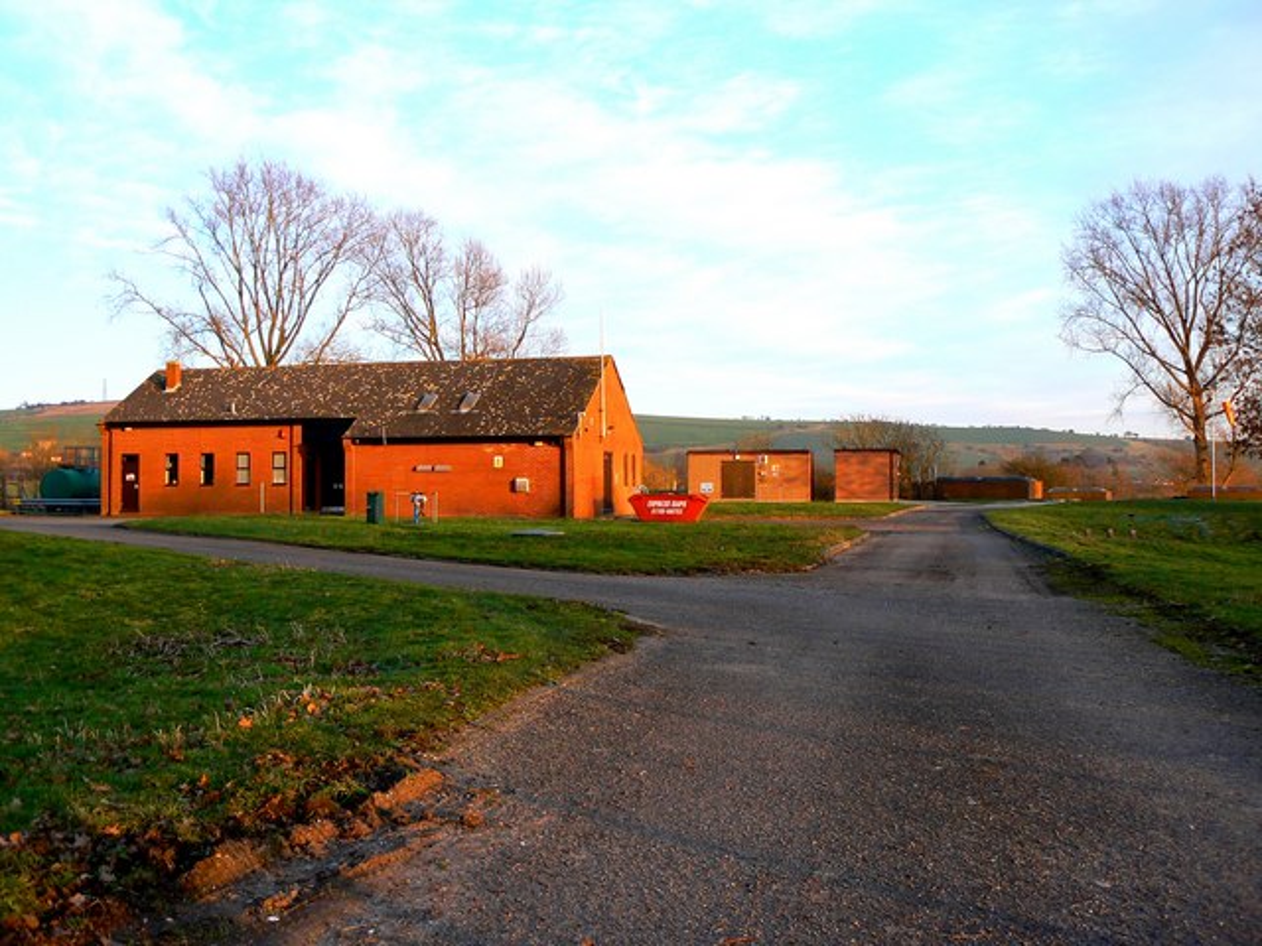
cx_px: 631
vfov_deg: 39.7
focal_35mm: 36
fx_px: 1312
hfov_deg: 51.4
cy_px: 473
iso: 80
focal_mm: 6
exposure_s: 1/125
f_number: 4
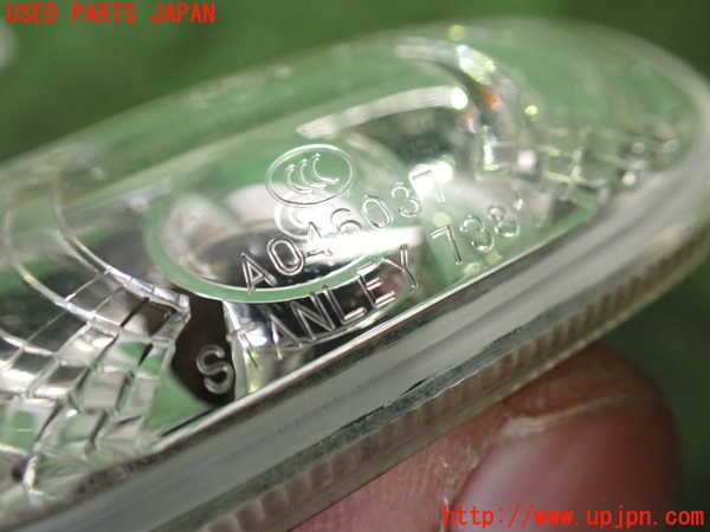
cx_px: 355
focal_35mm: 30
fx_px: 615
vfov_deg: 46.8
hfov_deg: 60.0
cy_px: 266
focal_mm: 5.4
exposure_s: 1/100
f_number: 2.3
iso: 800
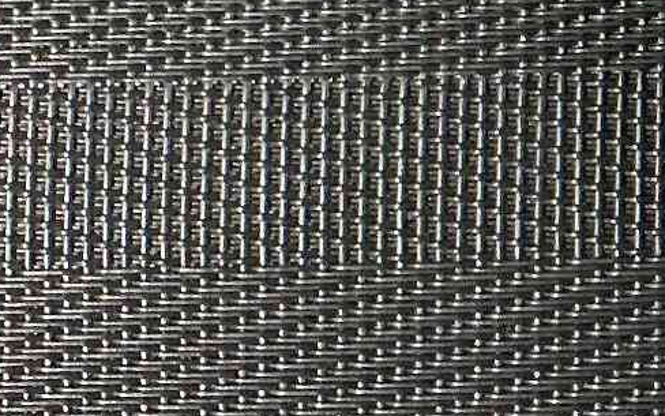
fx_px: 2284
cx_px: 1346
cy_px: -300
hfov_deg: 13.9
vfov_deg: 9.9
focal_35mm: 126
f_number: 1.8
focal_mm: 3
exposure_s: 1/60
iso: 100
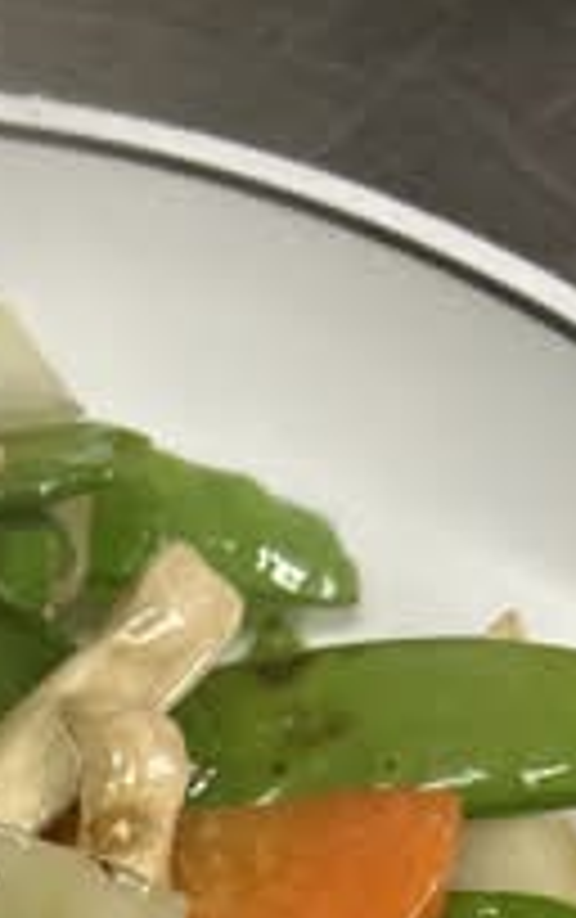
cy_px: 1388
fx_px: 2480
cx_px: -234
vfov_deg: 18.5
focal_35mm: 99
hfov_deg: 12.7
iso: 100
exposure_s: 1/60
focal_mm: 5.7
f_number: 1.5
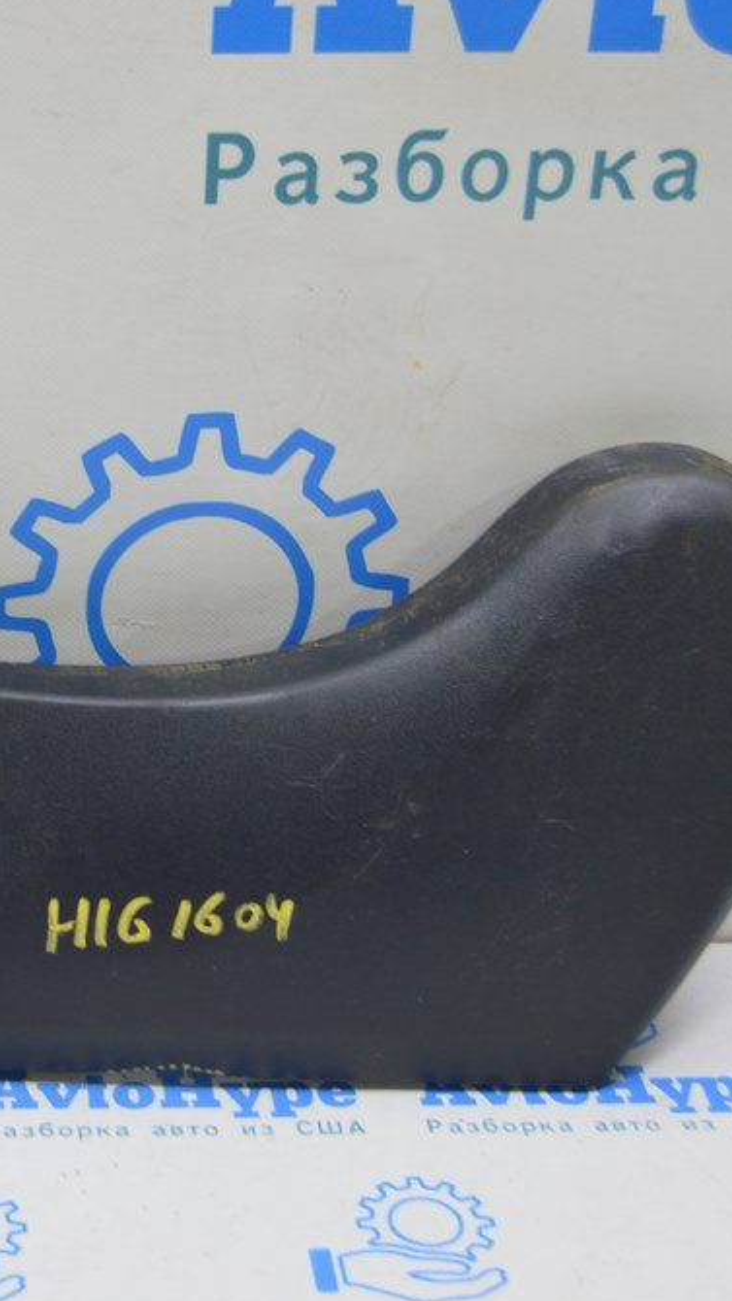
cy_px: 651
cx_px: -4
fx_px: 2484
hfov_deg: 16.4
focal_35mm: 72
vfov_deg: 29.3
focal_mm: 30
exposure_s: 1/20
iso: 400
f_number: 5.6
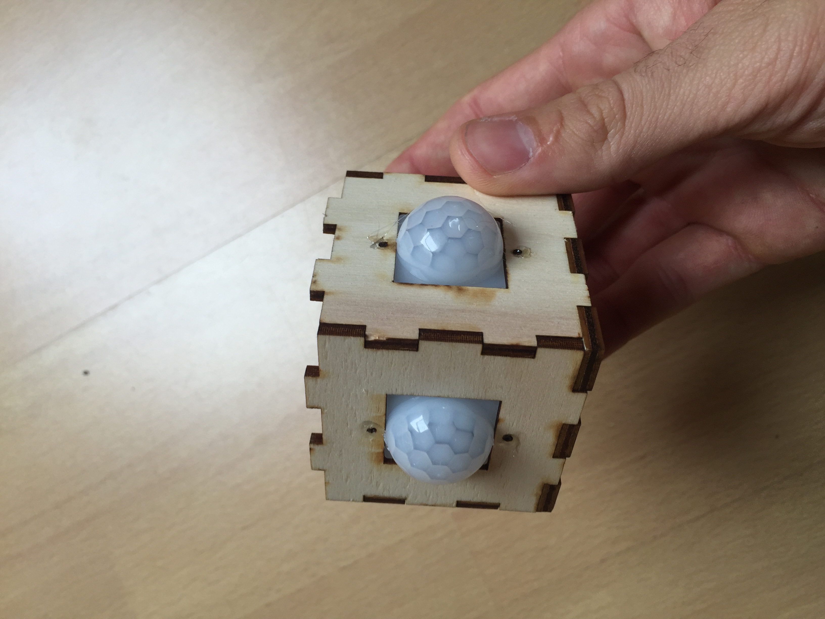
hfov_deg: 61.7
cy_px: 310
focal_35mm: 29
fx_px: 691
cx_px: 412
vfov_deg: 48.2
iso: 32
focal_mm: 4.15
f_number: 2.2
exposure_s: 1/100
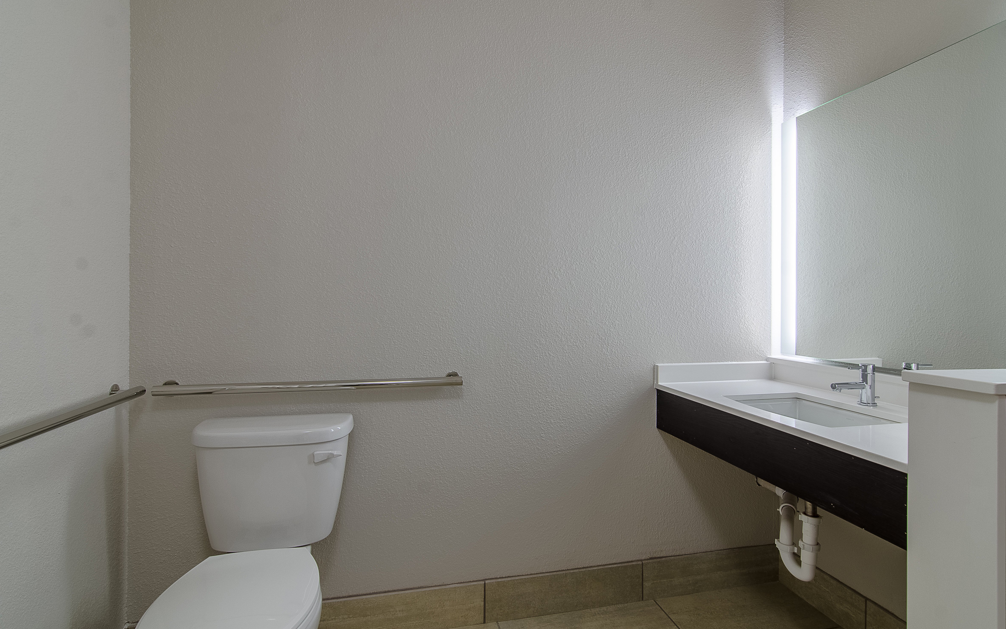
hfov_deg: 92.6
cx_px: 521
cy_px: 295
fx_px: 481
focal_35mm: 18
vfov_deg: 66.3
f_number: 9
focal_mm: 11
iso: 200
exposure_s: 1/13
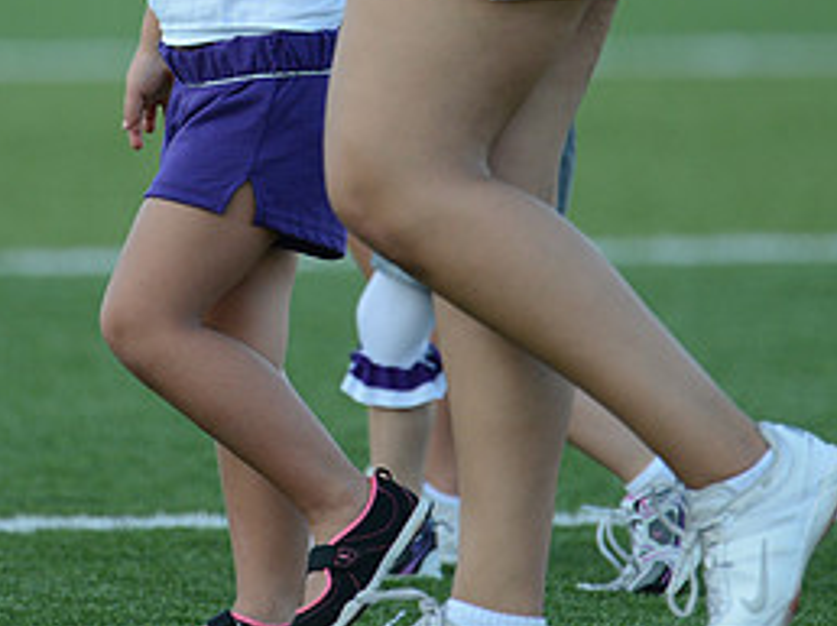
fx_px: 28771
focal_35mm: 1191
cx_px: 146
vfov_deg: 1.2
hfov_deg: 1.7
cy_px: 5
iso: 800
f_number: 4
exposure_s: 1/1250
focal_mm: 550
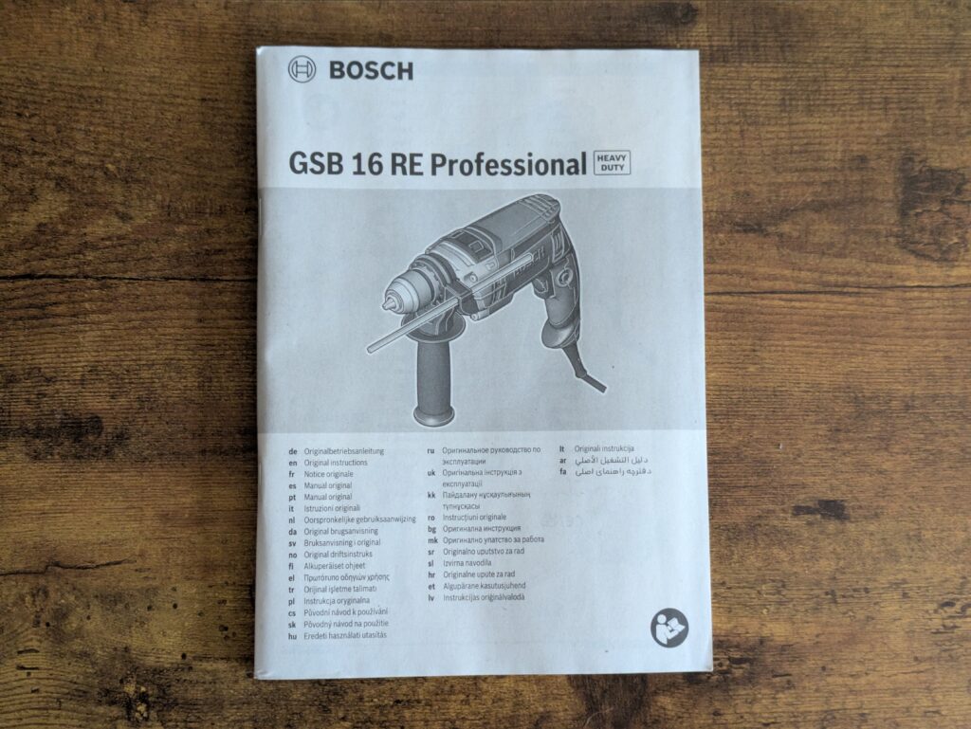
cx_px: 486
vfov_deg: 28.6
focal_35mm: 51
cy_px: 364
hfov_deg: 37.5
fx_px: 1431
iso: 458
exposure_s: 1/25
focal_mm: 5.43
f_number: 1.89
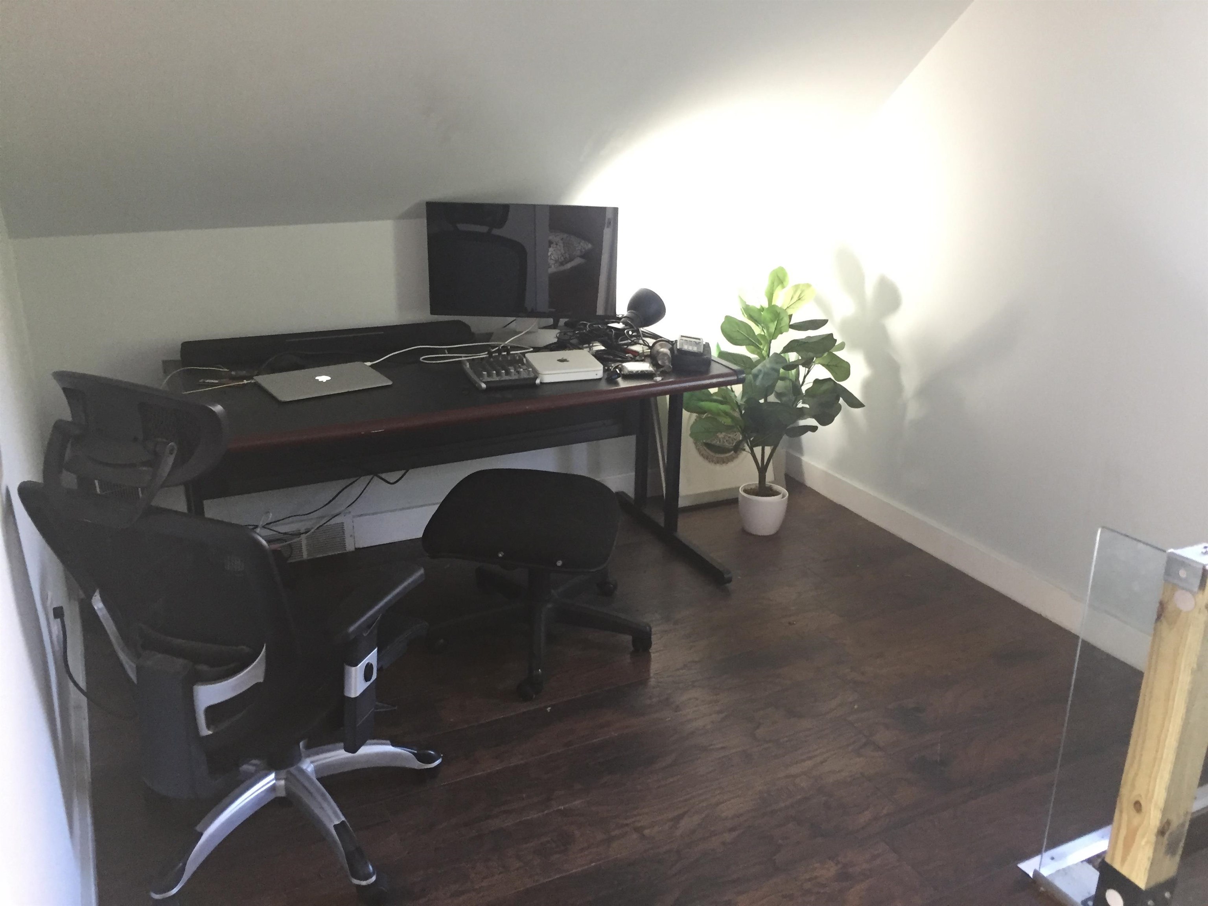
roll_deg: -1.9
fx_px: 1012
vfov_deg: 48.2
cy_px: 453
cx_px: 604
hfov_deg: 61.7
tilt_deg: -19.9
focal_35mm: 29
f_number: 2.2
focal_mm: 4.15
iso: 160
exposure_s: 1/30
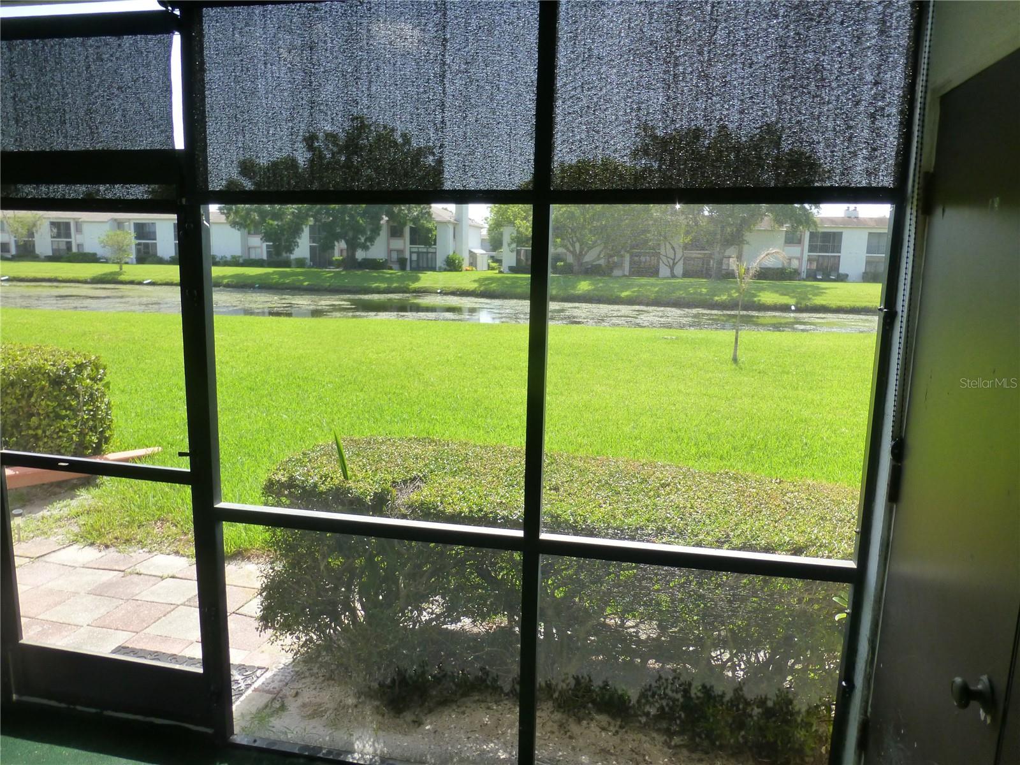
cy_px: 382
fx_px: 707
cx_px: 510
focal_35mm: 24
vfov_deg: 56.8
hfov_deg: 71.6
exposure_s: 1/200
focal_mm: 4.3
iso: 160
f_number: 4
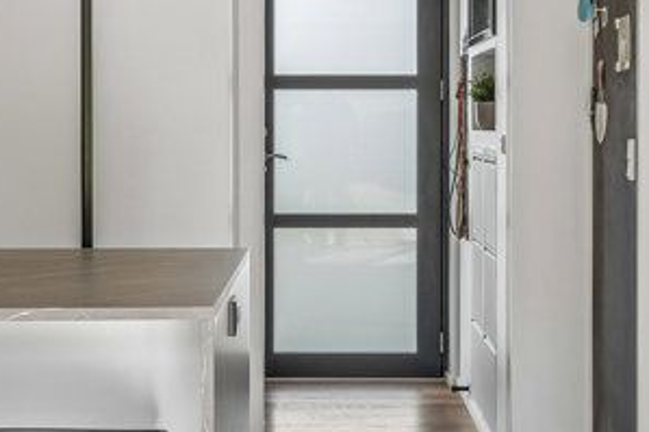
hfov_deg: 22.4
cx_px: 332
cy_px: 179
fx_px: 1640
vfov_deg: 15.0
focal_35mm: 91
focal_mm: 23
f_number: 8
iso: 200
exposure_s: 1/50
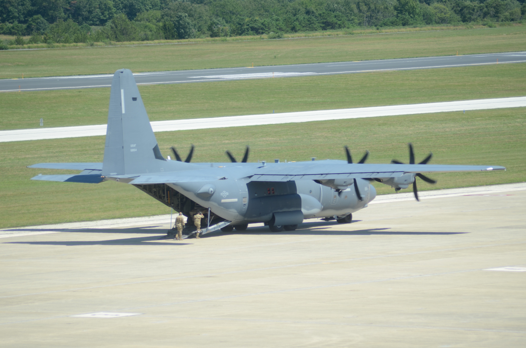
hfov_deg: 6.6
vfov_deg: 4.3
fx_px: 4593
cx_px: 263
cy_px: 174
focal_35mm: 315
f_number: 4.8
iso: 100
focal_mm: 210
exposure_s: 1/500
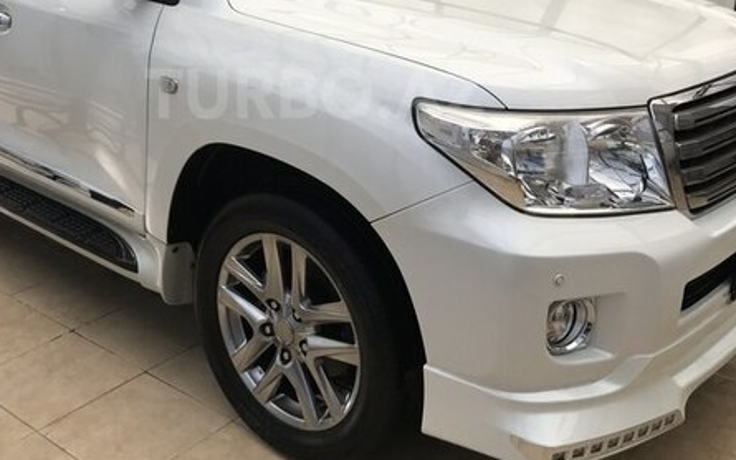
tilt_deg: -14.3
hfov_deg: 45.1
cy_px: 93
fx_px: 882
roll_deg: -1.7
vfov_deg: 28.6
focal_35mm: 44
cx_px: 314
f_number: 1.8
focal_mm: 3.99
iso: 32
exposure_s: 1/100
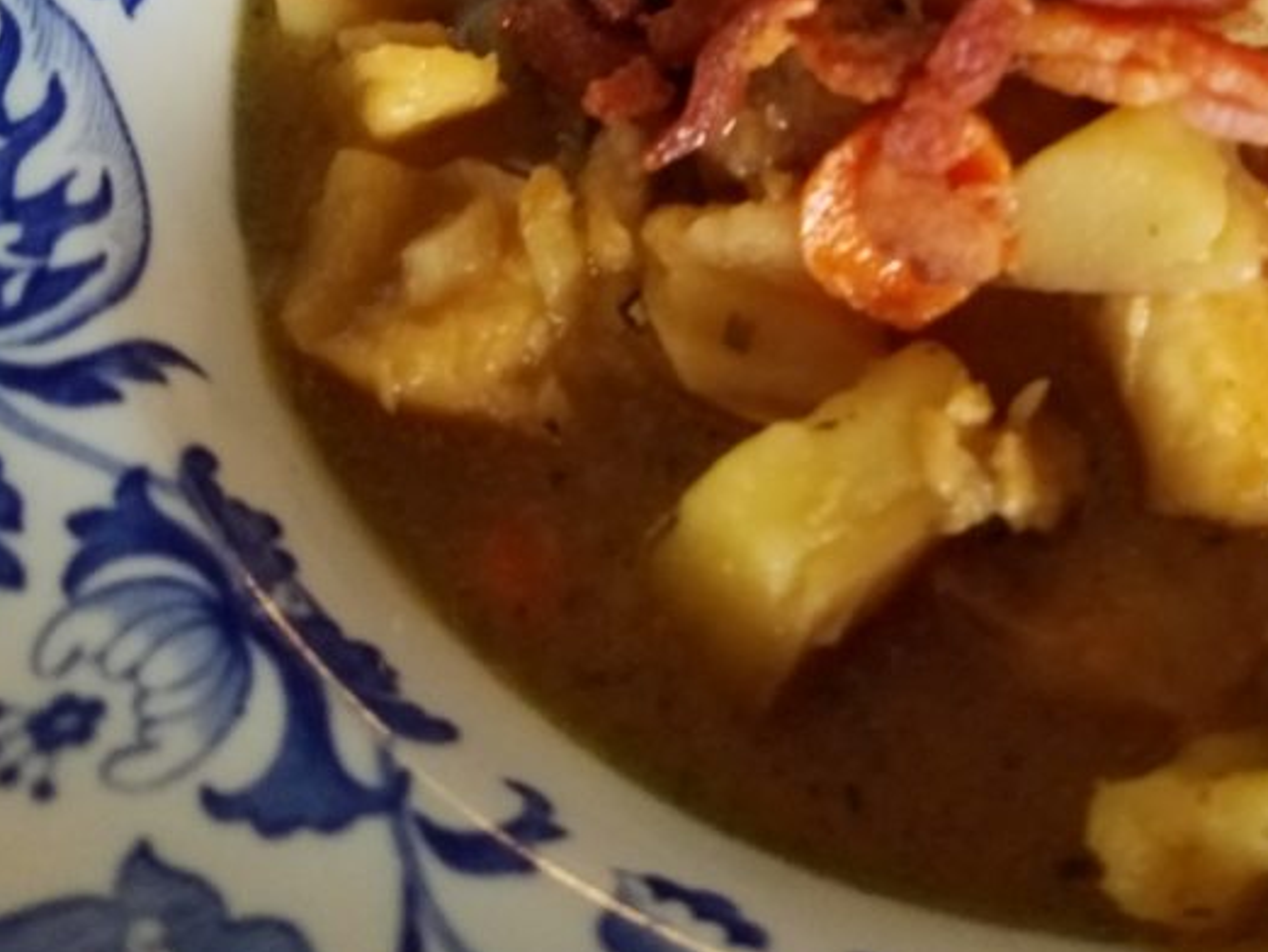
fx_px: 1869
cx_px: 1066
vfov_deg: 27.3
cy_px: 53
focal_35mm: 51
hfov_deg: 35.9
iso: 640
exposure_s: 1/40
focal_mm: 4.2
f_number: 1.7
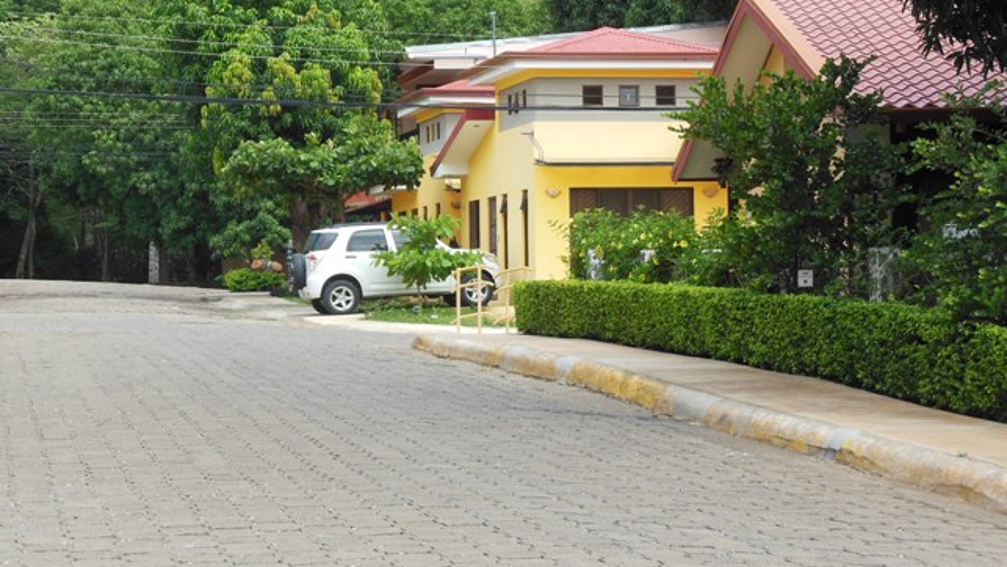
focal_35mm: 103
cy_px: 105
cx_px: 424
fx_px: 2751
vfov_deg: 11.7
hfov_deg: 20.7
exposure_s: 1/320
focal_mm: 13.6
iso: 125
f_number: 4.4
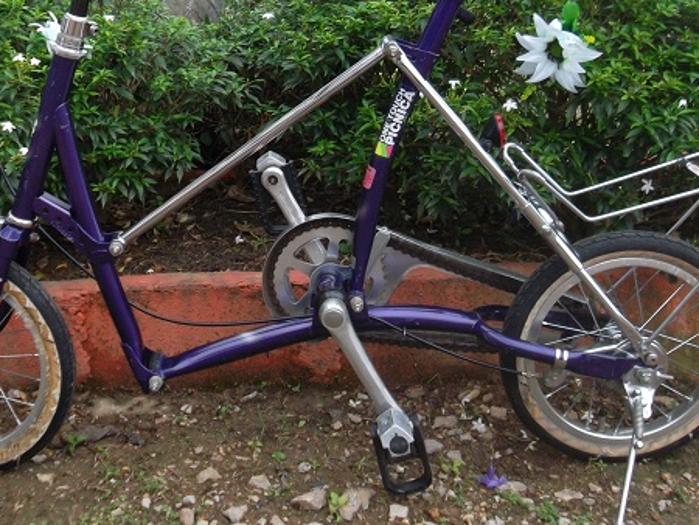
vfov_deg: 29.4
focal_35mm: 48
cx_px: 270
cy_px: 89
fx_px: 970
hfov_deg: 39.4
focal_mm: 4.9
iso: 80
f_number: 3.5
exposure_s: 1/70
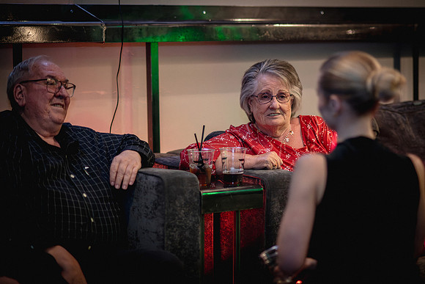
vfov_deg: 14.0
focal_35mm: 98
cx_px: 244
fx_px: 1154
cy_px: 121
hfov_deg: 20.9
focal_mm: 85
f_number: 1.8
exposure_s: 1/200
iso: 5000
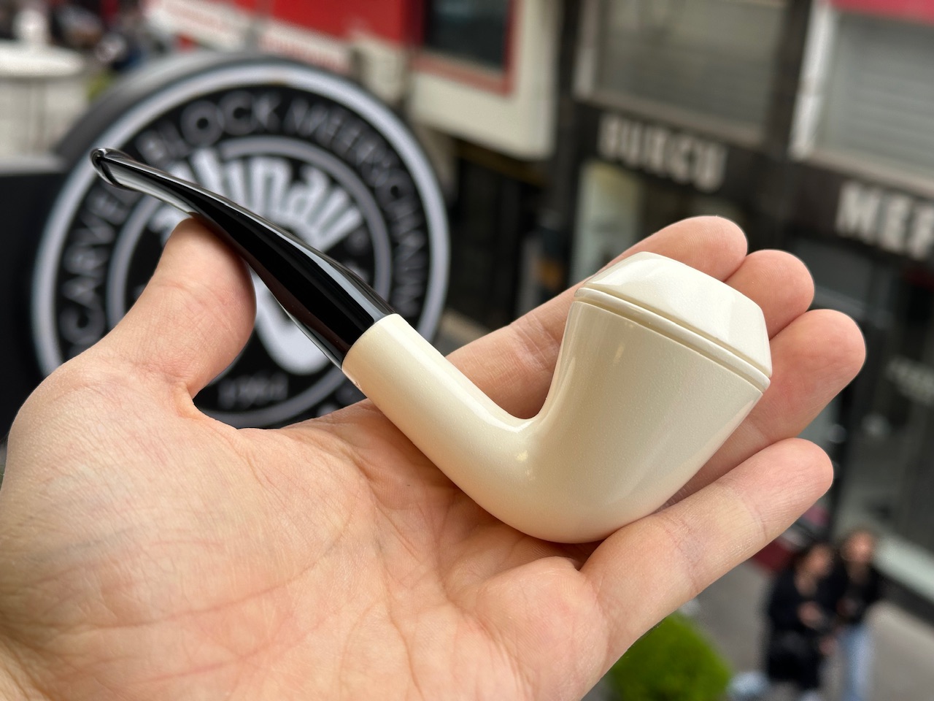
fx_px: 1295
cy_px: 350
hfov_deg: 39.7
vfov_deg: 30.3
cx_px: 467
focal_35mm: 48
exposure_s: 1/327
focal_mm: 6.86
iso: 64
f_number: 1.78
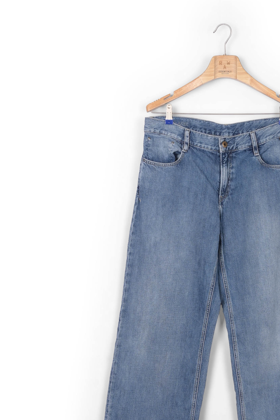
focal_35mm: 70
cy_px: 308
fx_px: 817
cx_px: 225
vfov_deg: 28.5
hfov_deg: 19.3
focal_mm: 37
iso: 100
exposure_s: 1/125
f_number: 13
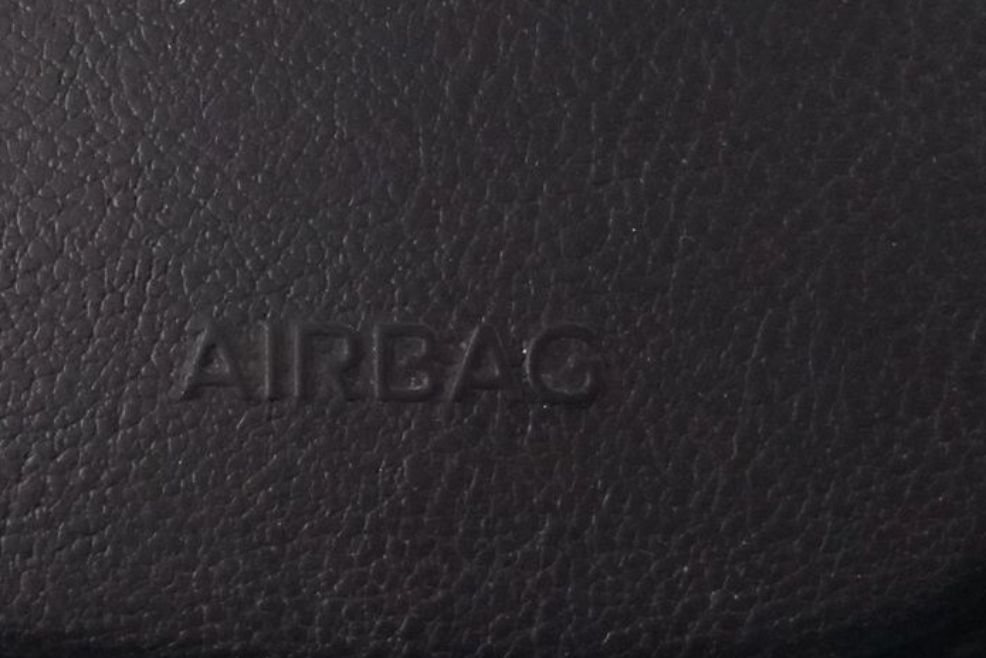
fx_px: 4137
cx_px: 465
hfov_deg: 13.6
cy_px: -162
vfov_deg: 9.0
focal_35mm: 151
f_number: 3.5
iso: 12800
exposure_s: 1/40
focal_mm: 28
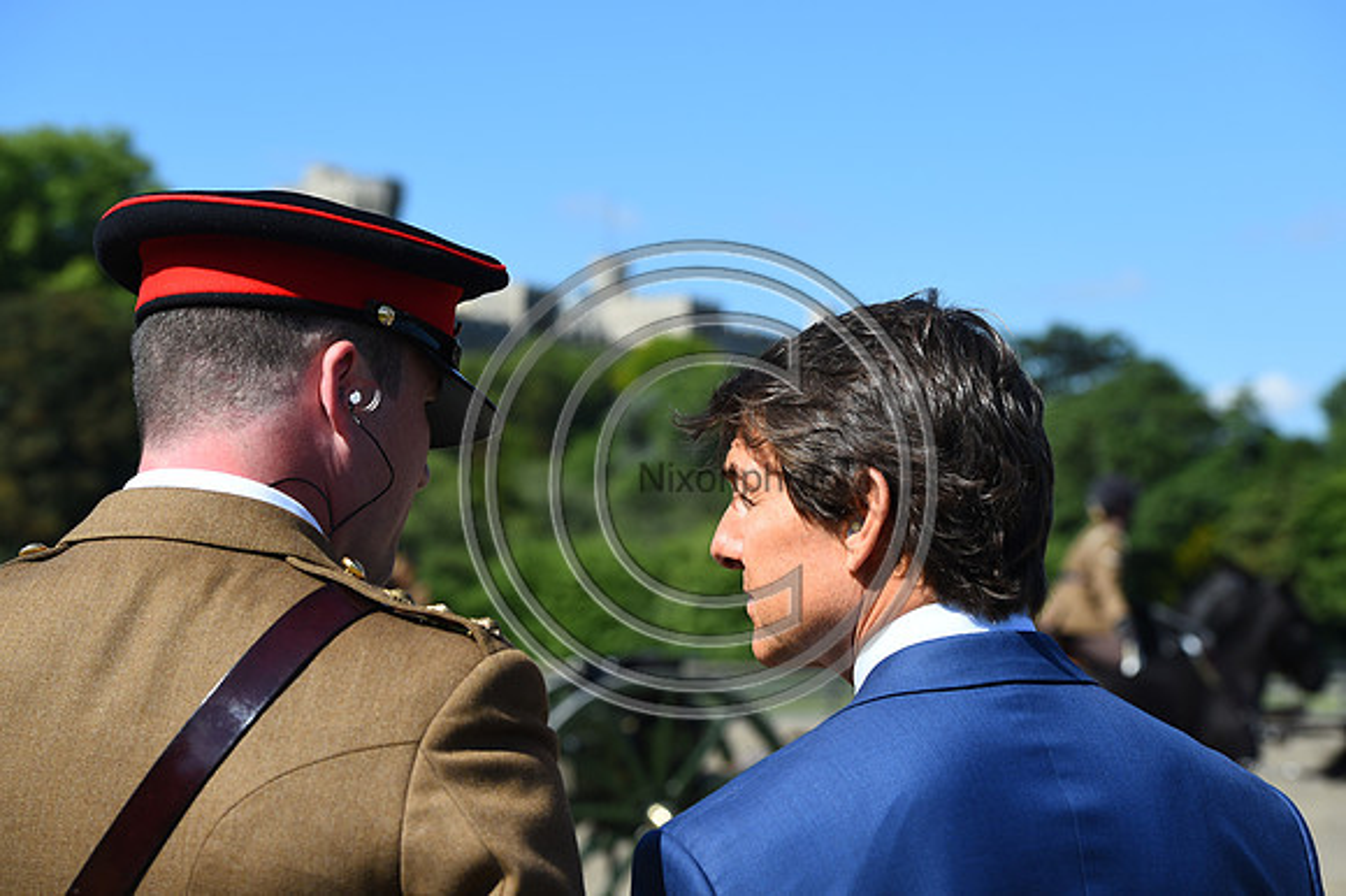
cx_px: 673
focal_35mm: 86
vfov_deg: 15.9
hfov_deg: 23.7
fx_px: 3213
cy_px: 448
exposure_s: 1/1250
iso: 280
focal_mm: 86
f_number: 6.3
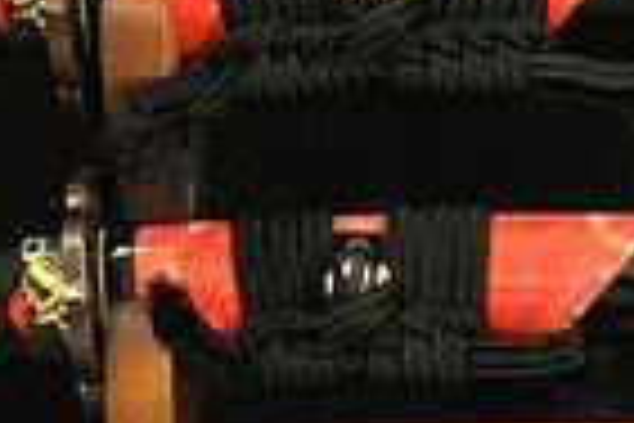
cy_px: 88
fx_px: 5565
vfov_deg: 4.3
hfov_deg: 6.5
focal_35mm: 316
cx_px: 877
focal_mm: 35
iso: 3200
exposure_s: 1/30
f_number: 16
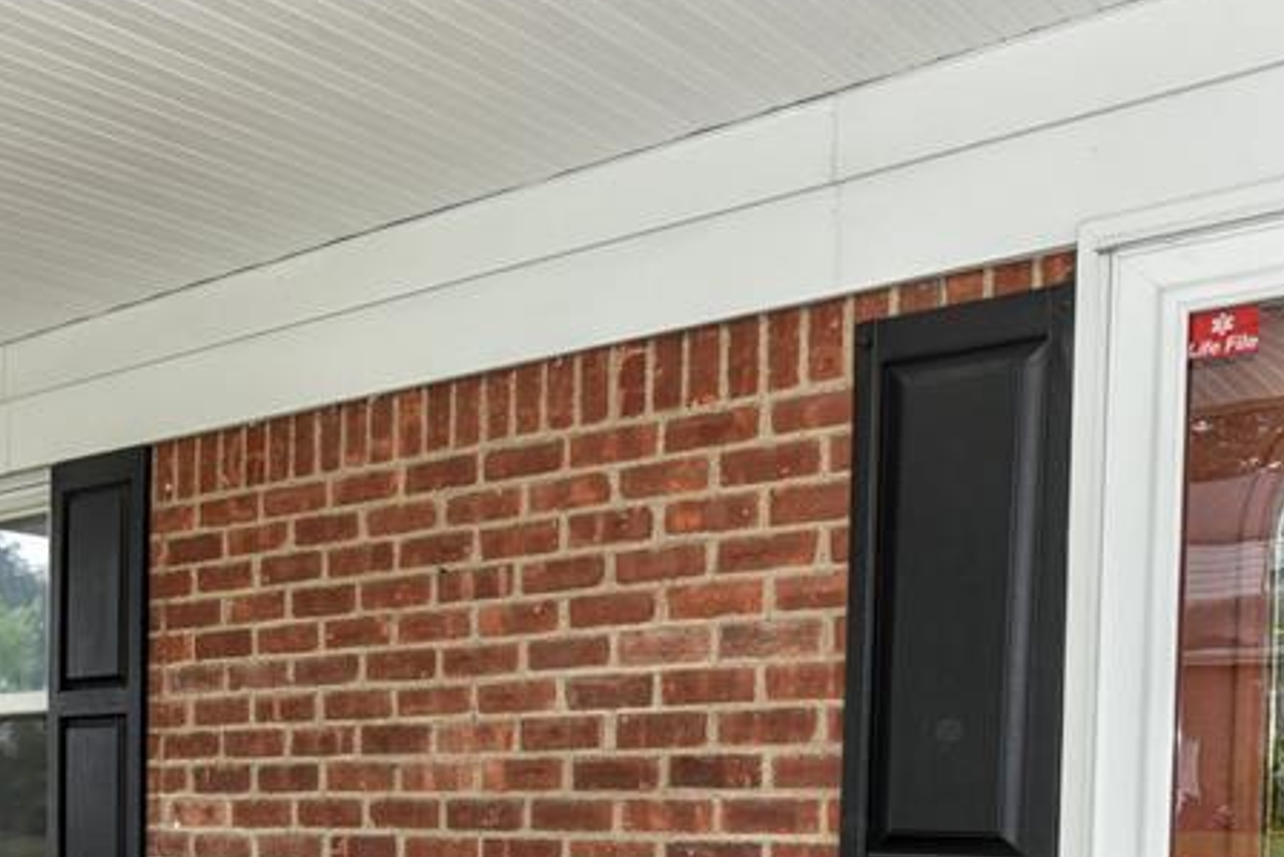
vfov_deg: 26.4
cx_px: 203
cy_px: 890
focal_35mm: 48
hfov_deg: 39.0
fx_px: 1712
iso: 800
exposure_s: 1/100
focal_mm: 21
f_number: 5
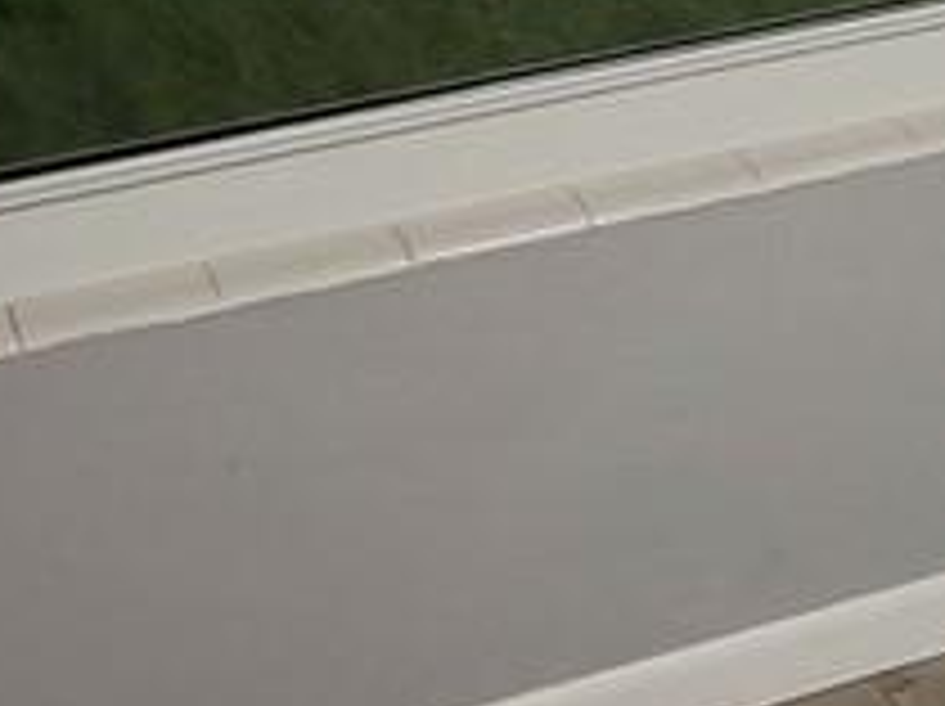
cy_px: 45
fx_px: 3327
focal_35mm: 122
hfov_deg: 13.1
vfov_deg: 12.0
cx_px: 2092
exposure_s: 1/33
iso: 125
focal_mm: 1.96
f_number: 2.2
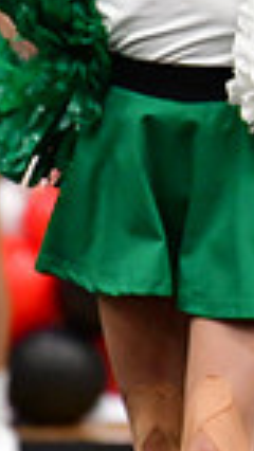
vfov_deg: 1.7
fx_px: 15356
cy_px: 56
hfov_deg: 0.9
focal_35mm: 1284
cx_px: 772
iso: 5000
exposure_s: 1/500
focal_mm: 200
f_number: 3.5
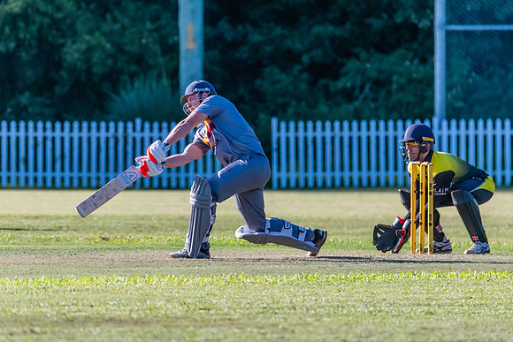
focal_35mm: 681
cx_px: 243
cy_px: 133
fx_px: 9706
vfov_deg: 2.0
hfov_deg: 3.0
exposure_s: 1/4000
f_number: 6.3
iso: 2200
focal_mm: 500
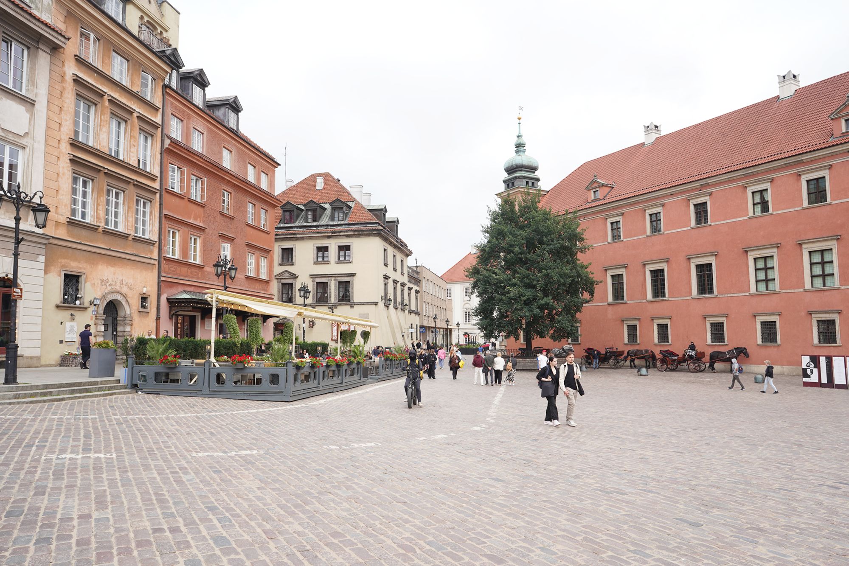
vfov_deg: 53.1
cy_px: 283
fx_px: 566
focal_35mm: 24
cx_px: 424
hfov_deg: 73.7
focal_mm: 24
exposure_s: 1/100
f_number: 9
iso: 100
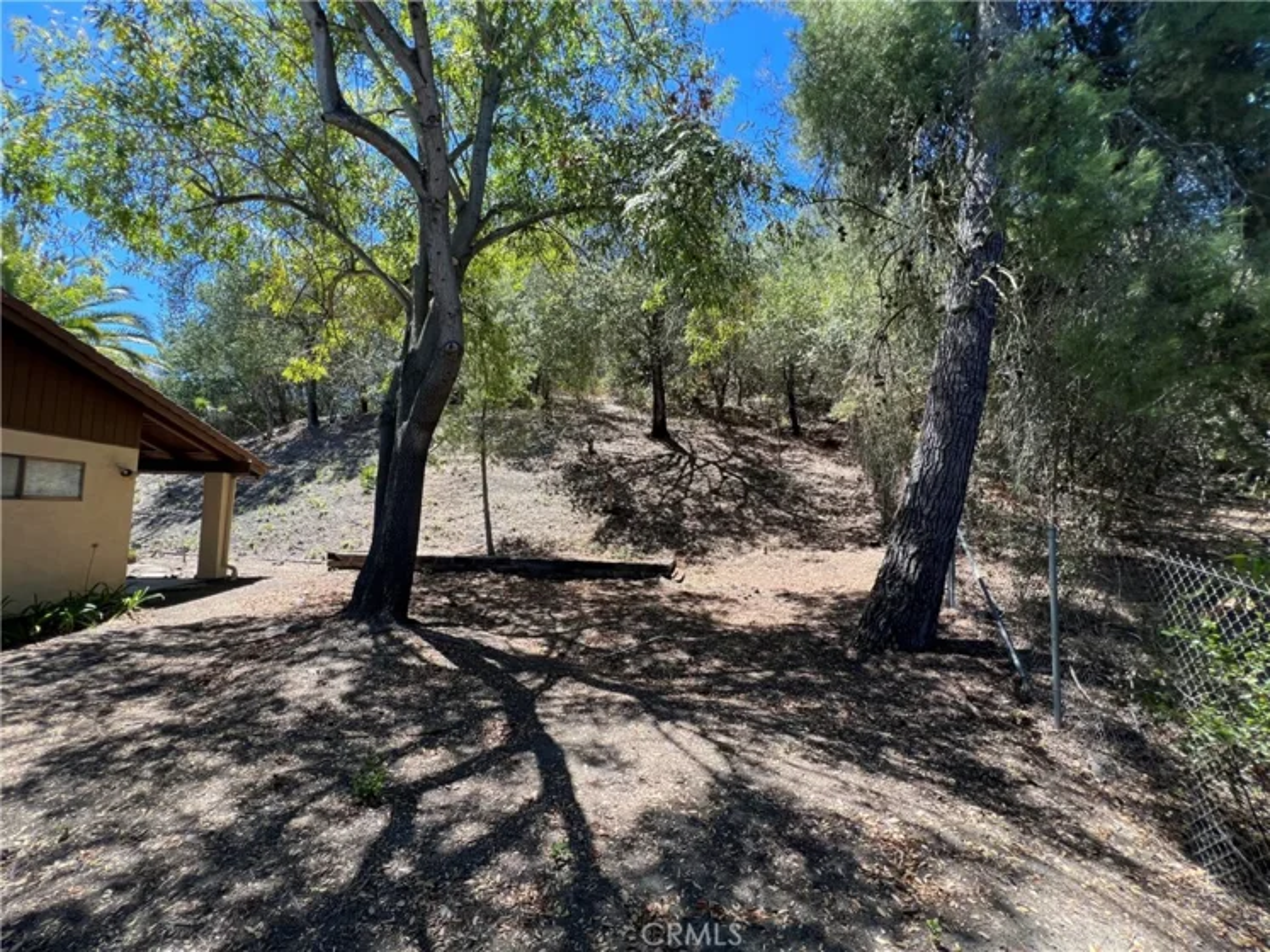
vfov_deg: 89.9
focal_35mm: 13
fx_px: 477
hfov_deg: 106.2
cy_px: 476
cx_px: 635
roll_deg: -1.1
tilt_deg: +4.1
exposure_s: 1/334
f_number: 1.8
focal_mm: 1.57
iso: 32
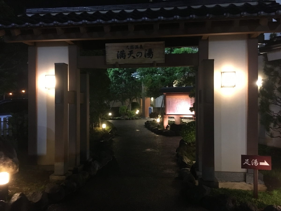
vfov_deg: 48.2
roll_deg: -0.9
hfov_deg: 61.7
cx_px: 140
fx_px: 235
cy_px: 106
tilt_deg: -1.5
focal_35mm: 29
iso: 320
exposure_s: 1/15
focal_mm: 4.15
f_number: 2.2
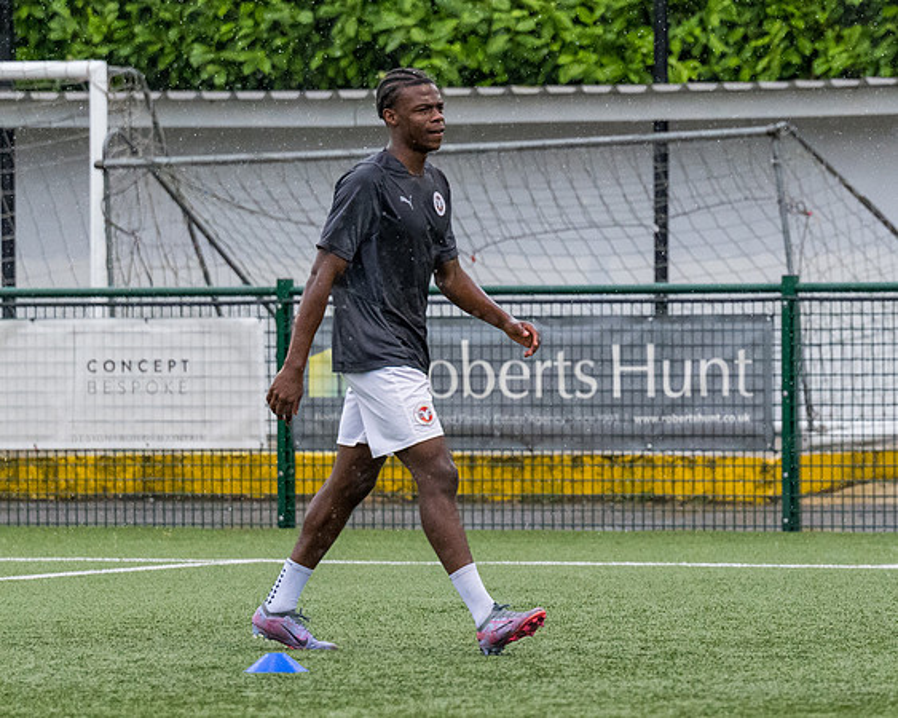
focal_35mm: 320
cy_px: 433
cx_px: 704
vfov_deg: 4.8
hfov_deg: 6.0
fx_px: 8505
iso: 2000
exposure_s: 1/1600
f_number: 2.8
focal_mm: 125
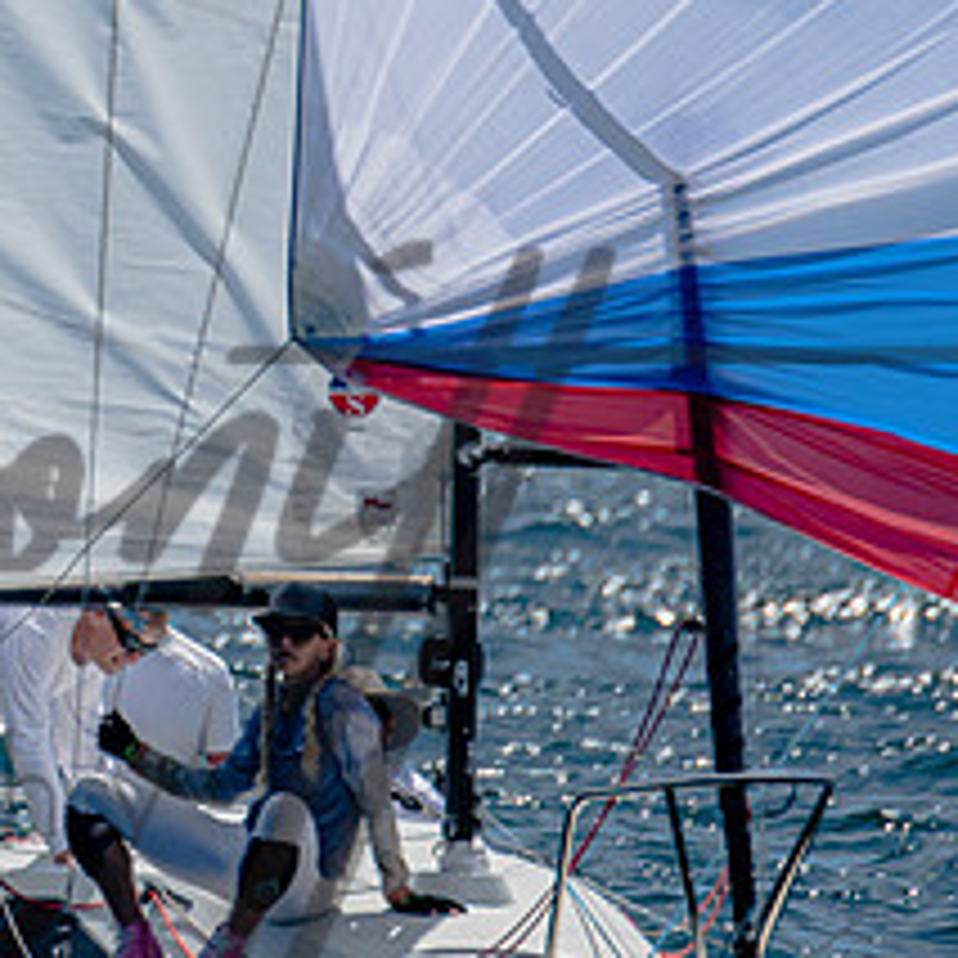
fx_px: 49314
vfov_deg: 1.1
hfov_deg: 1.1
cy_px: 366
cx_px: -274
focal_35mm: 1575
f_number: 5.6
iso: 200
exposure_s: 1/2000
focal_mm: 380
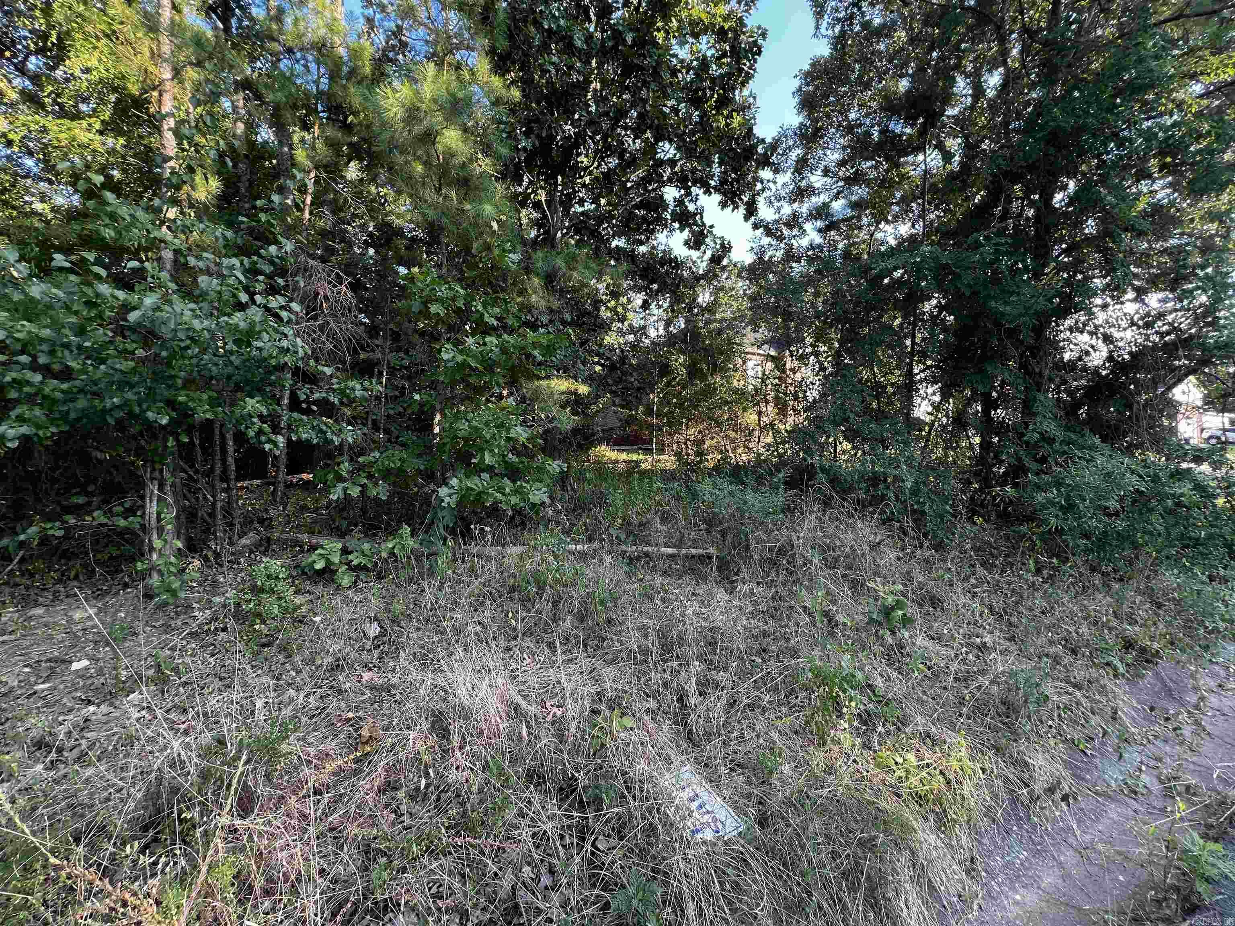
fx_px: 464
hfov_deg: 106.2
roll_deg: -0.2
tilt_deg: +1.7
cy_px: 463
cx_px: 618
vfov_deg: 89.9
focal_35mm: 13
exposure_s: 1/99
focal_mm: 1.57
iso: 50
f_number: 1.8
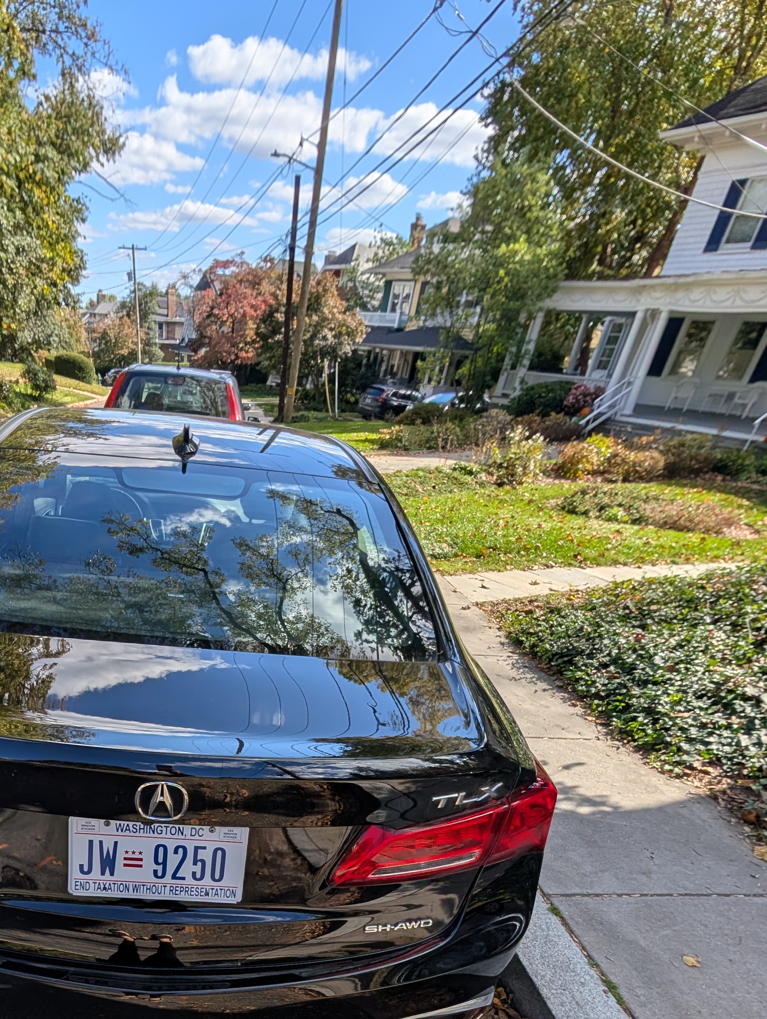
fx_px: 560
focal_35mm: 19
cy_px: 783
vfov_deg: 77.3
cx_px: 200
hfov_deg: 65.0
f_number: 1.7
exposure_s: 1/2169
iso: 52
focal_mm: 2.02
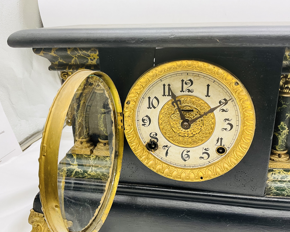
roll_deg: +1.1
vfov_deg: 47.1
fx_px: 266
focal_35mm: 31
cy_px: 116
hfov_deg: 57.1
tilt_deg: -19.6
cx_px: 157
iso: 40
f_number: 1.8
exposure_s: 1/122
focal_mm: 3
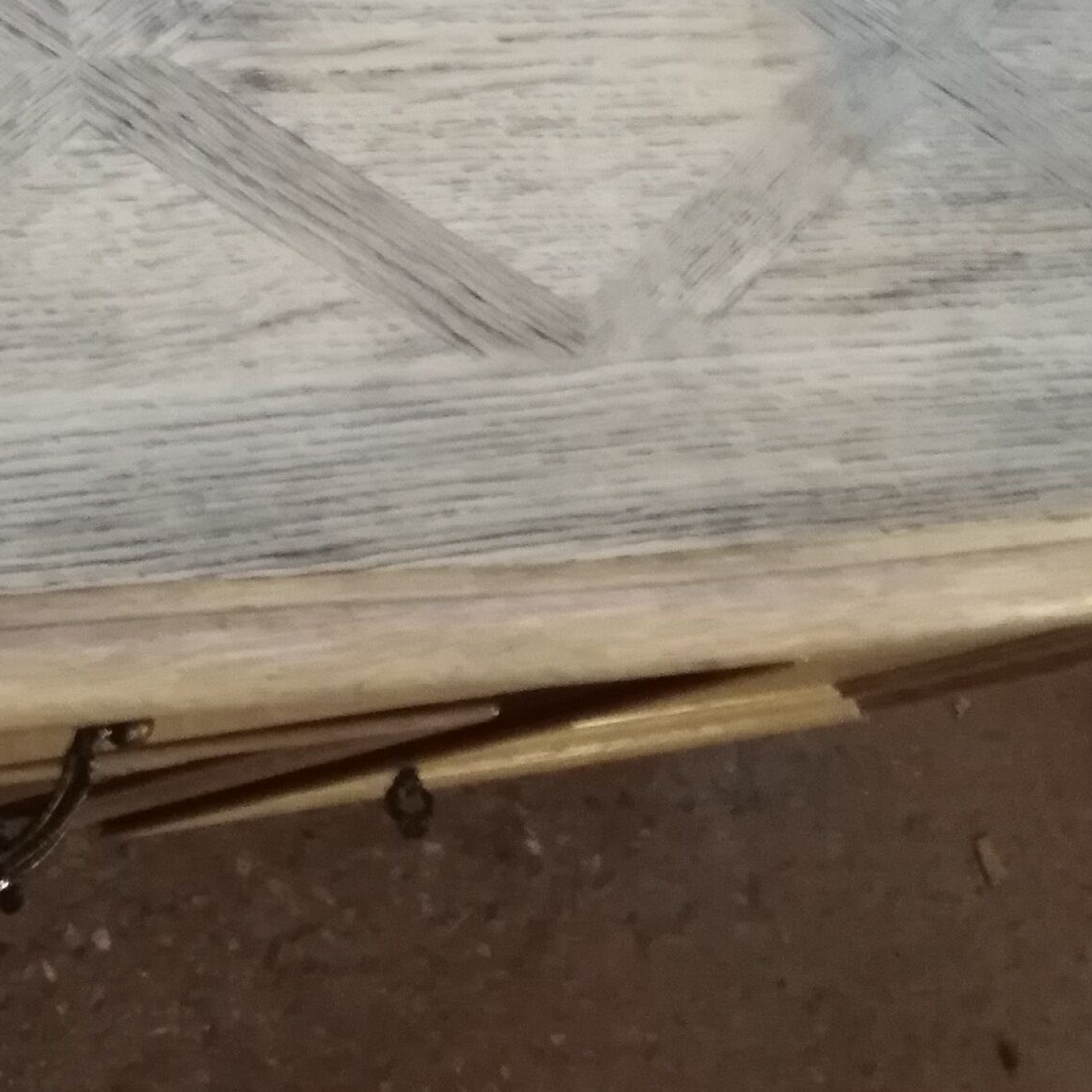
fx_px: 2962
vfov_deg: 19.4
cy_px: -282
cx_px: 126
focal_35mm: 83
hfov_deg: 20.5
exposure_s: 1/20
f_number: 2.2
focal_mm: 3.46
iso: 857
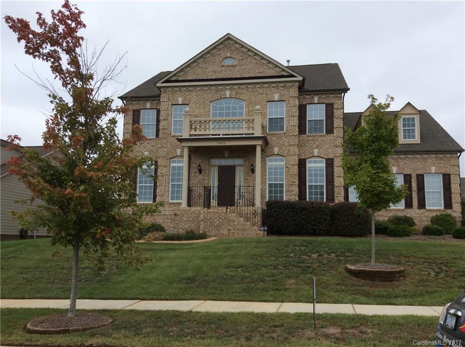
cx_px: 232
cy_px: 174
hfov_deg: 56.9
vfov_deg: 44.0
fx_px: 429
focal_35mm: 32
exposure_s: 1/1634
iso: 32
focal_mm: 3.3
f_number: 2.4
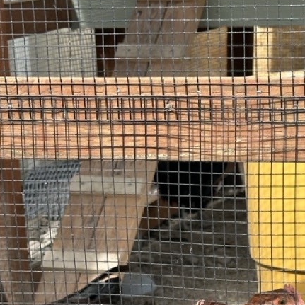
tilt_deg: -16.5
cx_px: 271
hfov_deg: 13.7
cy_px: 318
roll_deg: +1.8
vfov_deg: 13.6
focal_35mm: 126
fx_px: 1256
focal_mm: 6.86
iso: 64
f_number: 1.78
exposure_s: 1/911
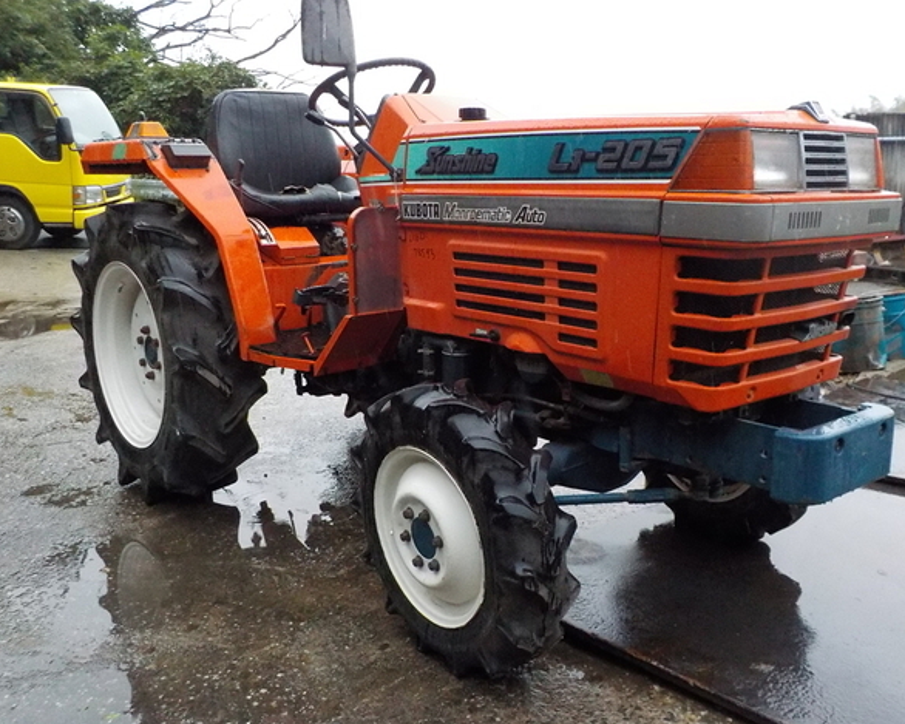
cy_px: 357
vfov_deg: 45.8
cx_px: 477
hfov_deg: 55.6
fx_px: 857
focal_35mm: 32
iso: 800
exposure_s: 1/200
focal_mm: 4.1
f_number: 3.3
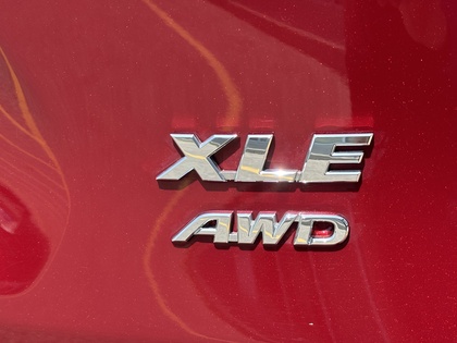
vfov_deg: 28.0
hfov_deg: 36.8
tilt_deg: -20.2
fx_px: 687
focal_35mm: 52
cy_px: 172
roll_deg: +2.0
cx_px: 228
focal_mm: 5.96
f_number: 1.6
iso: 32
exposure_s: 1/604
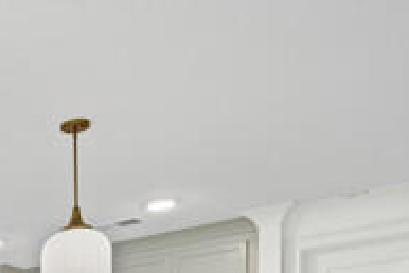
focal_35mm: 59
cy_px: 419
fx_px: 671
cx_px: -148
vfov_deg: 19.7
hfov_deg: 27.3
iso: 800
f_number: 9
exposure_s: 1/8
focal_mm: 19
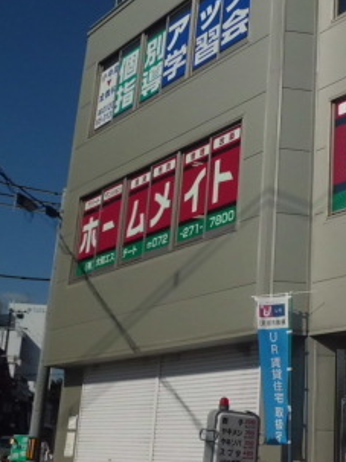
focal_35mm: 55
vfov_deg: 34.9
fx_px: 734
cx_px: 288
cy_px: 239
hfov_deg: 26.0
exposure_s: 1/500
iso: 64
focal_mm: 4.7
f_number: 7.9
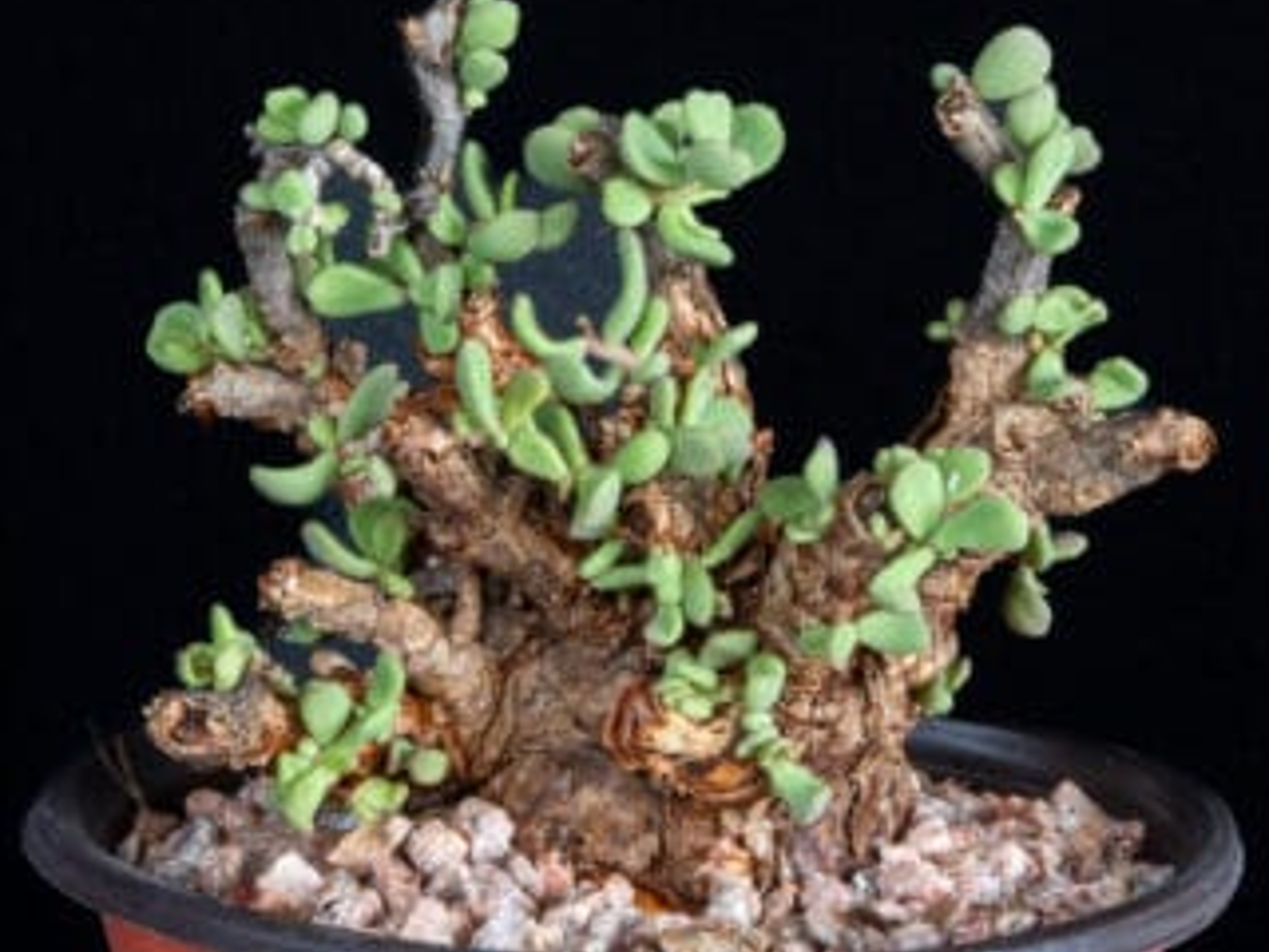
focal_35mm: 128
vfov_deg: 11.5
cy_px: 194
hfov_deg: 15.4
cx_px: 792
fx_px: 4692
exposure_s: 5
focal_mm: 60
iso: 100
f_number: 36
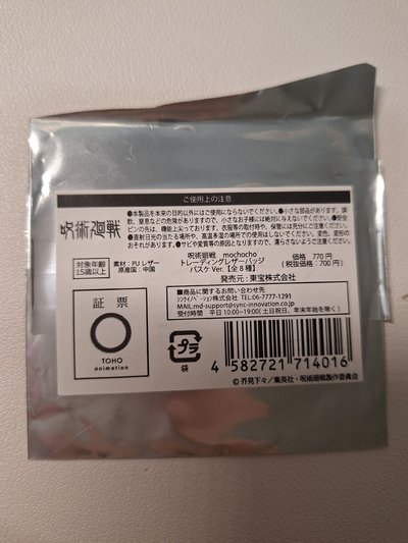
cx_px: 204
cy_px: 272
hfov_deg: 58.9
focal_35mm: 23
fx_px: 361
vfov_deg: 73.9
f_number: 1.8
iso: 250
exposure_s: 1/120
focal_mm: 5.54
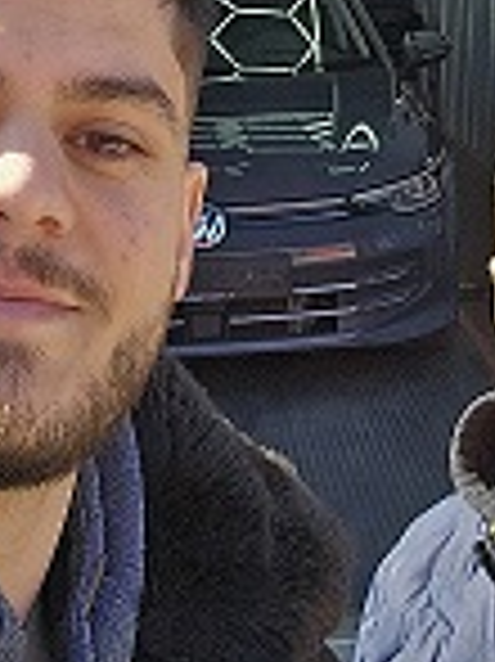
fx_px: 1623
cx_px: 272
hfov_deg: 17.3
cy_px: -23
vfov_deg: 22.1
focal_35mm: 85
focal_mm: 3.3
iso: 25
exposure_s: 1/319
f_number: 2.2
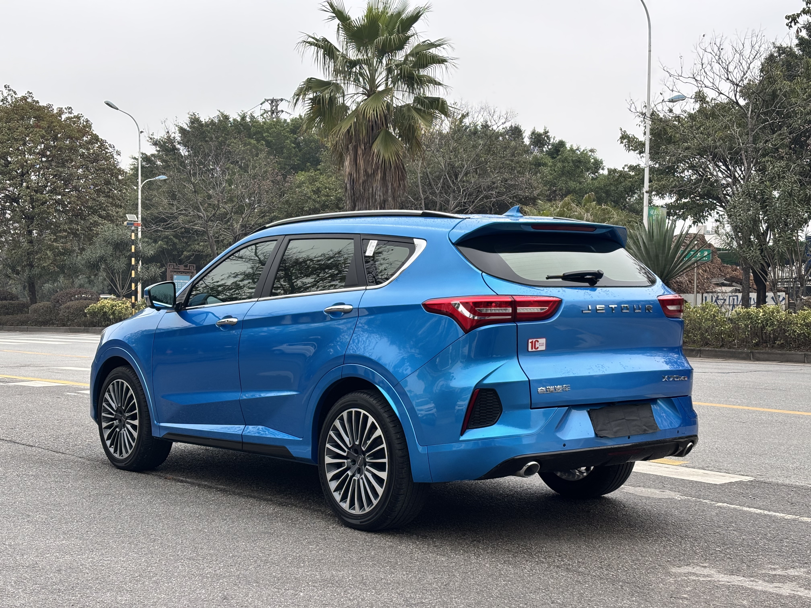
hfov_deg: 36.8
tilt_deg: +0.3
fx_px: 1218
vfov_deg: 28.0
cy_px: 304
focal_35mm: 52
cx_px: 406
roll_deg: +0.8
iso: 32
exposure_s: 1/302
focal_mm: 5.96
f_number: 1.6
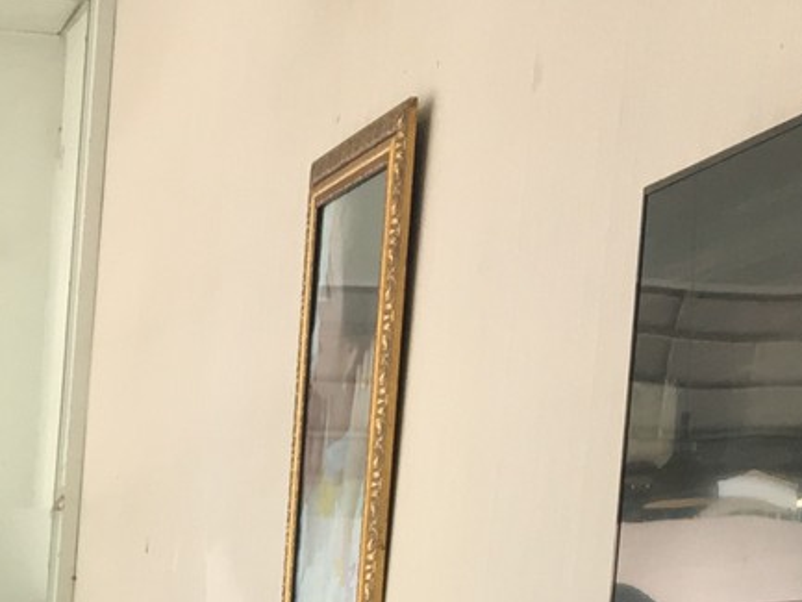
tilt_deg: -8.5
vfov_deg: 10.0
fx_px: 3105
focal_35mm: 134
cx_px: -119
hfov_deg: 14.3
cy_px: 1324
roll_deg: -3.2
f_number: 2.2
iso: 32
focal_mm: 4.15
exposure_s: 1/50
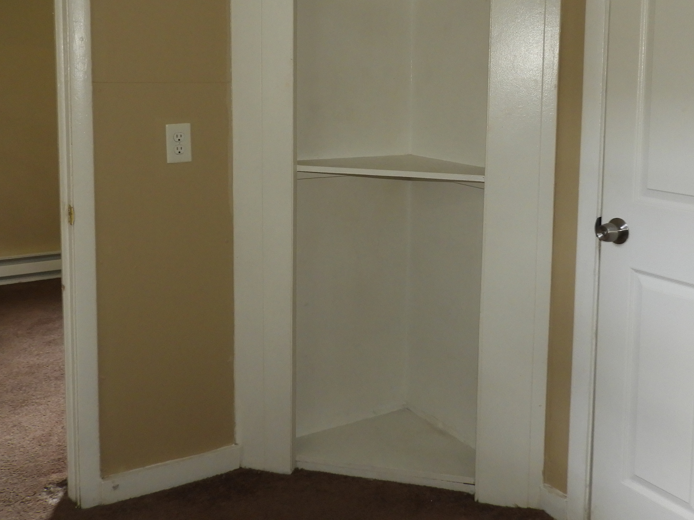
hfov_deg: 49.0
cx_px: 340
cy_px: 150
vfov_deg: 37.1
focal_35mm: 38
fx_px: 762
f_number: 3.3
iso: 200
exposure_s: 1/30
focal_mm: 4.3
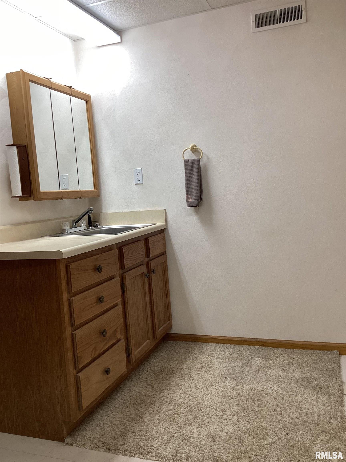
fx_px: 413
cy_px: 231
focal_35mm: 31
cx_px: 173
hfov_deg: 45.4
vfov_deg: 58.4
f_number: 2.4
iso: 80
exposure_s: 1/60
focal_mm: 3.3
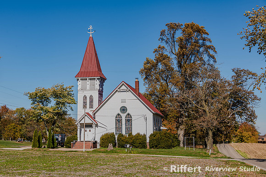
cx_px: 128
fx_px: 428
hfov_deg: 34.5
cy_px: 92
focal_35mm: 58
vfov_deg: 23.4
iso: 64
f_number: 8
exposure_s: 1/160
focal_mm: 56
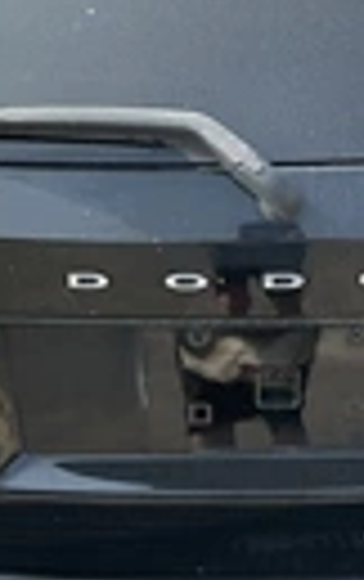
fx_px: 1455
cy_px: 454
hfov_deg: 14.2
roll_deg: -0.8
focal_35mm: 92
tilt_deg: -25.3
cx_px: 225
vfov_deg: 22.3
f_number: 1.8
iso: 25
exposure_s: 1/389
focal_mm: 3
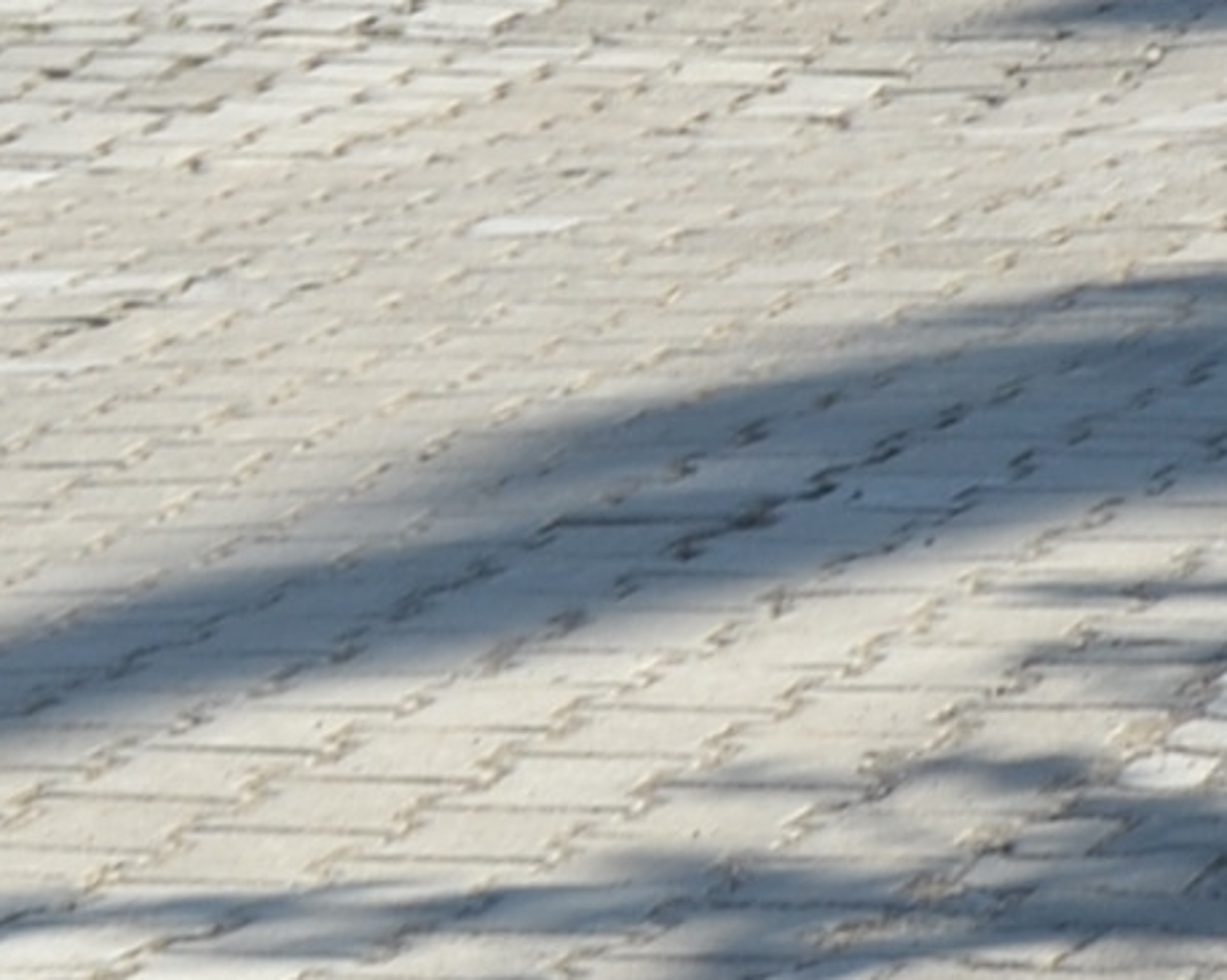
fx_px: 11962
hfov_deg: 5.9
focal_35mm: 330
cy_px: -340
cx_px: -32
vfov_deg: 4.7
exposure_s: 1/200
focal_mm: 31
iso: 100
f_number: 7.1
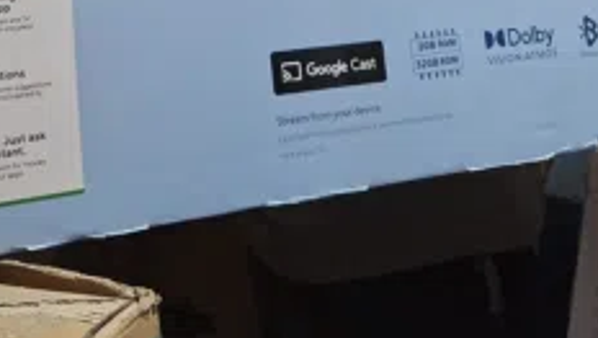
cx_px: 165
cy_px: -240
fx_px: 1095
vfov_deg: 15.5
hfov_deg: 30.1
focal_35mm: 69
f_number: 1.8
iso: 250
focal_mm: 5.54
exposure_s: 1/100
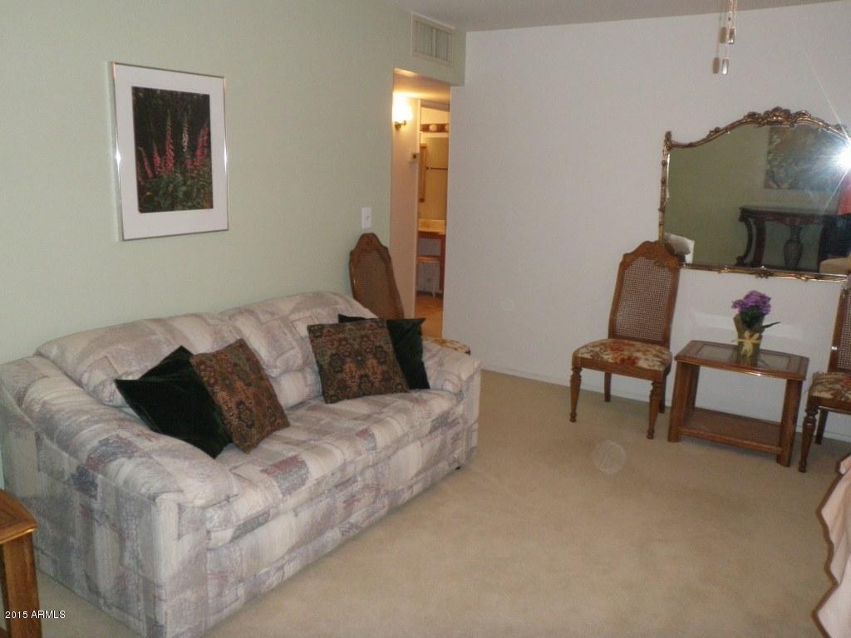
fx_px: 688
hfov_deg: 63.4
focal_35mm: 28
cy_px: 319
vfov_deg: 49.7
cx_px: 426
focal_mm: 5
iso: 250
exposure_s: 1/30
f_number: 3.5
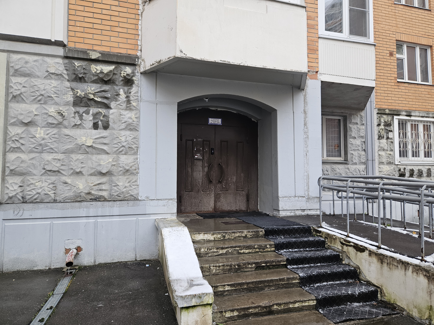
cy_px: 162
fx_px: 288
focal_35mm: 23
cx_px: 217
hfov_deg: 73.9
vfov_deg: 58.9
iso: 160
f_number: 1.8
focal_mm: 5.4
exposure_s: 1/359
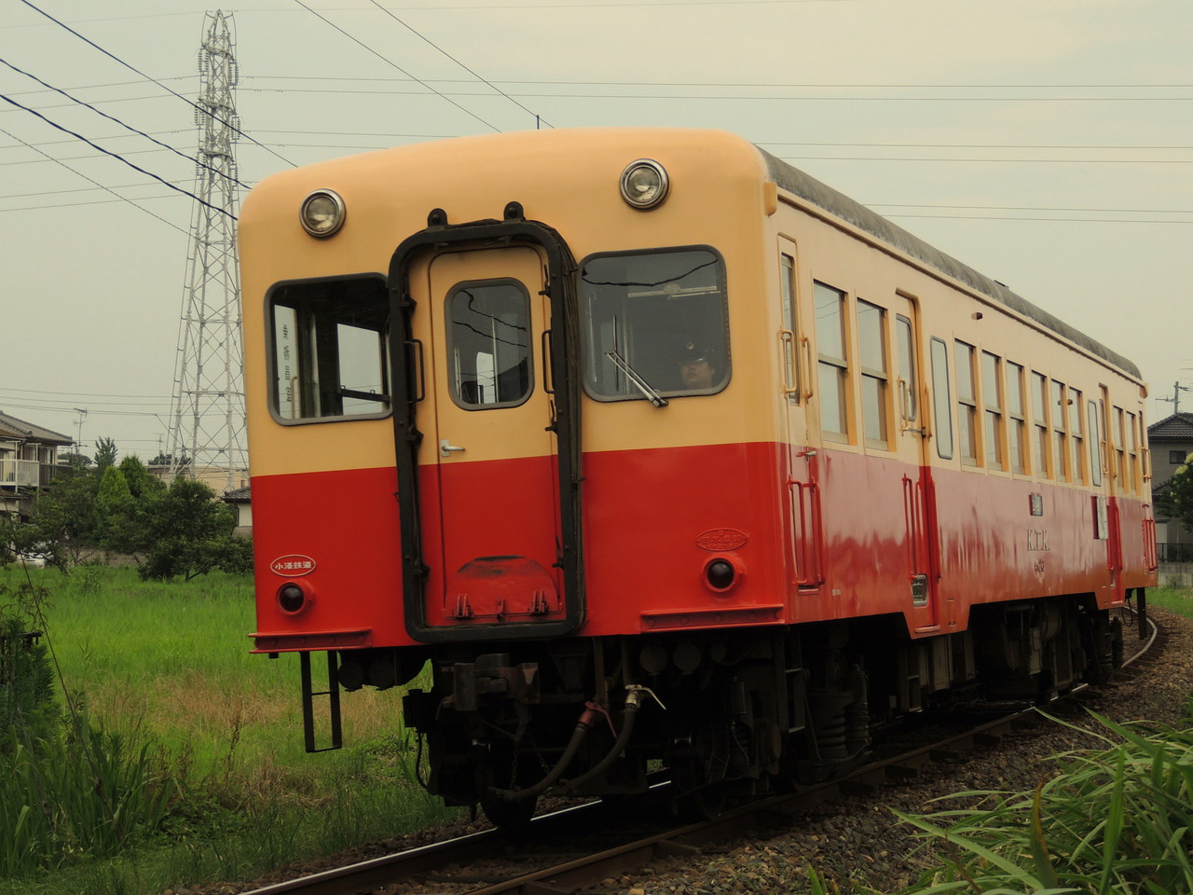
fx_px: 3102
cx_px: 596
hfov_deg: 21.8
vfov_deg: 16.4
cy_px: 448
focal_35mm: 90
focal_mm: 16
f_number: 4.1
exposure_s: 1/640
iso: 100
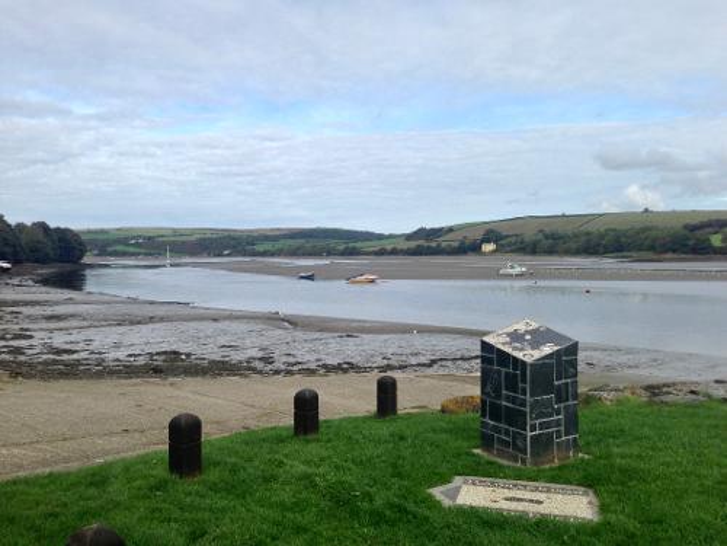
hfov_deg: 55.4
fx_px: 693
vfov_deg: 42.9
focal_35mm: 33
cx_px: 364
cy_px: 273
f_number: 2.4
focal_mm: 4.12
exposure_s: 1/1355
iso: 50
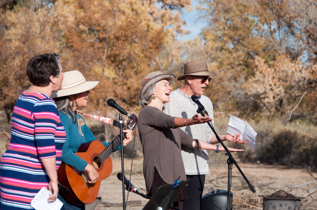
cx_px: 158
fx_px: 1187
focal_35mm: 135
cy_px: 105
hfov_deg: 15.2
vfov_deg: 10.1
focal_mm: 90
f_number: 5.3
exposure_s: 1/2500
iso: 200
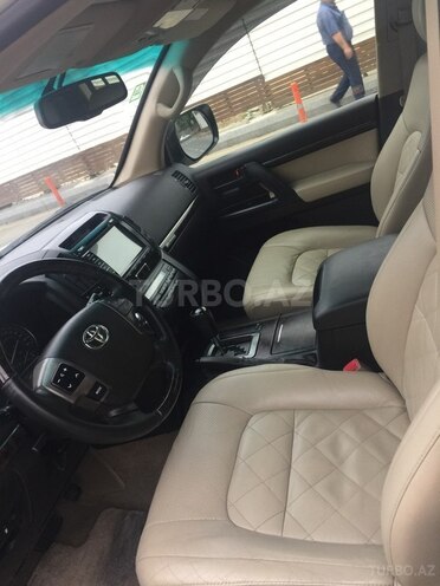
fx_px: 491
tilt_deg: -25.4
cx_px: 220
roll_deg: +25.1
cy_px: 293
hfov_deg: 48.2
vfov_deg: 61.7
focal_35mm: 29
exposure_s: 1/17
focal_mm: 4.15
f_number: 2.2
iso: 40
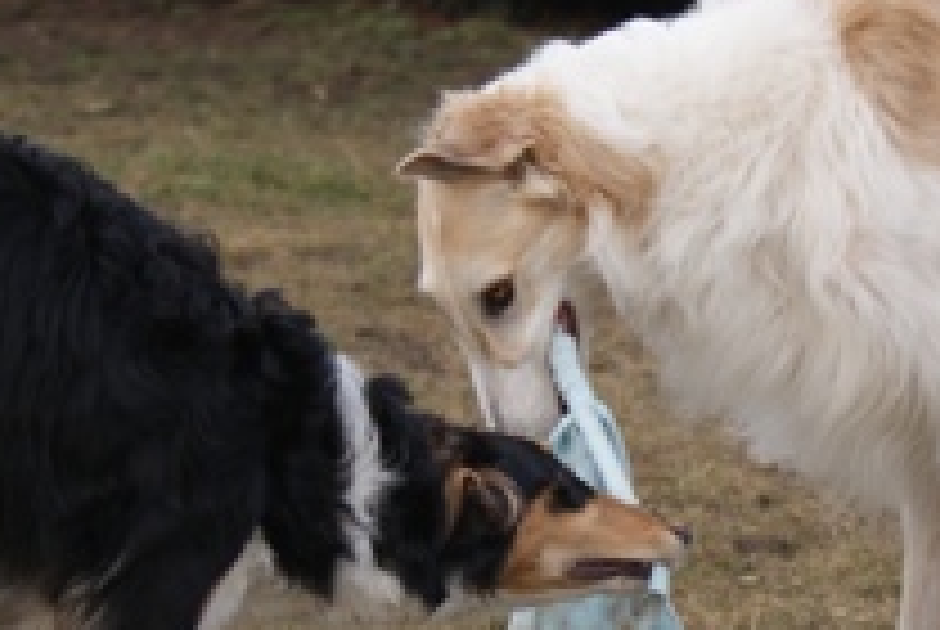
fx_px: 8393
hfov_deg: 6.4
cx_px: 643
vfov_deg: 4.3
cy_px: 394
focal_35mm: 321
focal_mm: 70
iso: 100
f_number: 4
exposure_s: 1/320
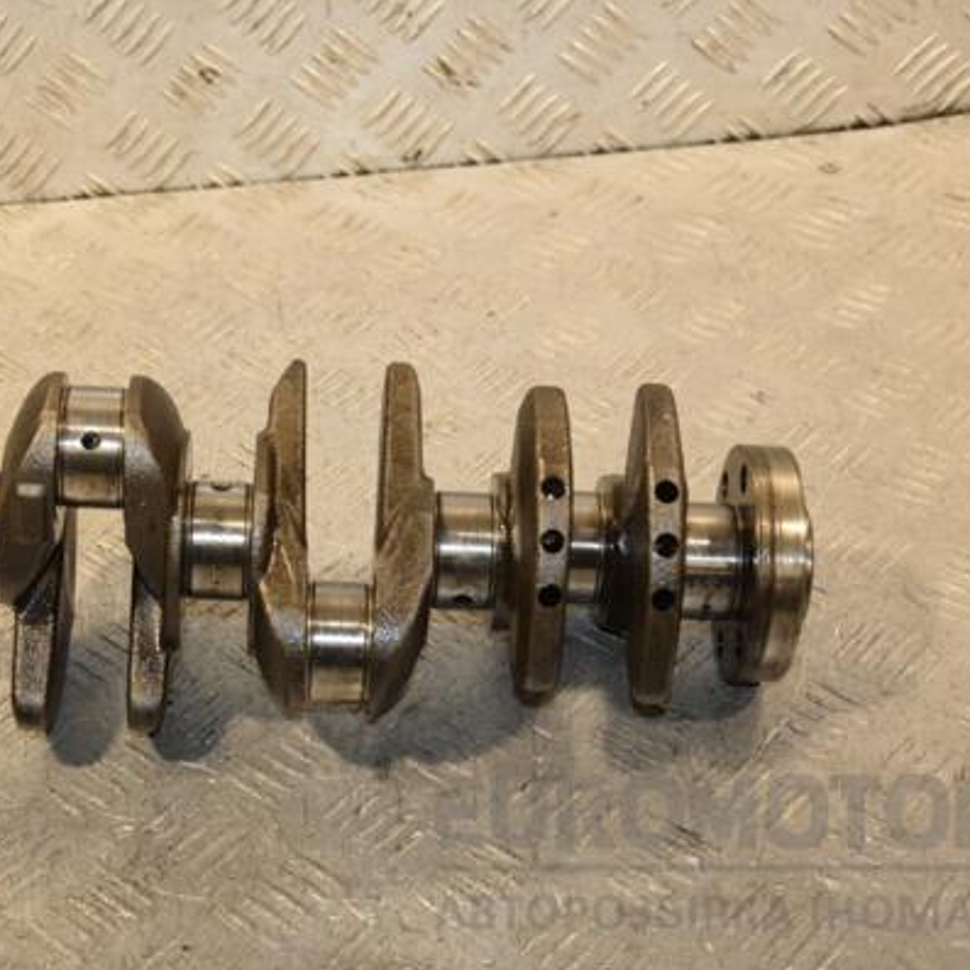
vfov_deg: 22.5
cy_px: 486
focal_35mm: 77
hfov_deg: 22.4
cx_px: 388
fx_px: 2441
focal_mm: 40
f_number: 5.6
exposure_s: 1/200
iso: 800
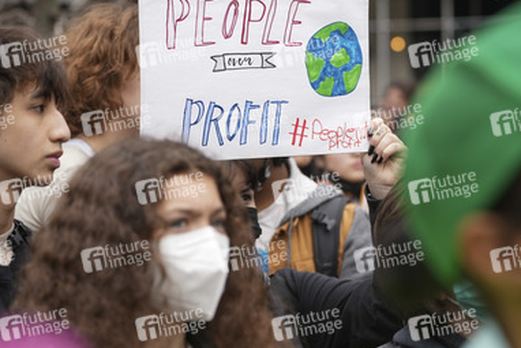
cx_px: 270
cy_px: 154
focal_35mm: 159
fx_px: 2302
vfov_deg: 8.6
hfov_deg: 12.9
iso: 640
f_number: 5.6
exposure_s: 1/400
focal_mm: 135
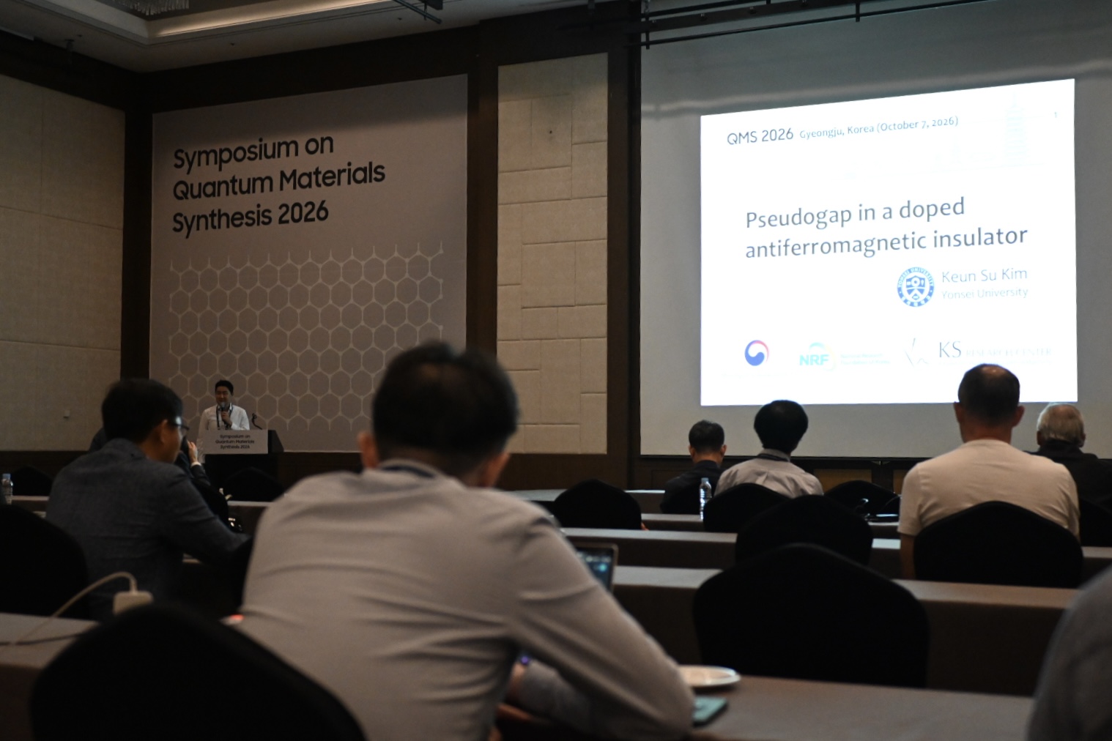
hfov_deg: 46.4
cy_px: 370
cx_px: 556
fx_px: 1297
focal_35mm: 42
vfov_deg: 31.9
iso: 3200
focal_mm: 28
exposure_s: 1/125
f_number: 2.8
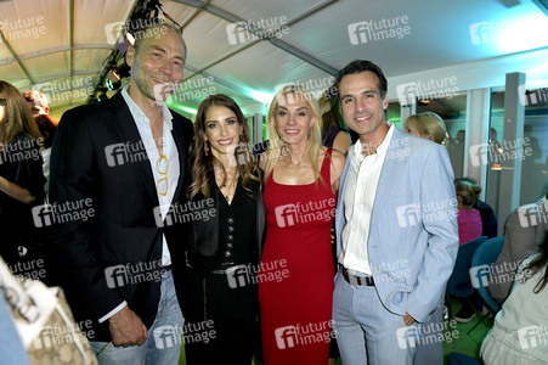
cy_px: 182
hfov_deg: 73.8
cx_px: 274
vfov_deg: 53.1
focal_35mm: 24
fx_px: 365
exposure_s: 1/200
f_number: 5
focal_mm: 24
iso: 2000
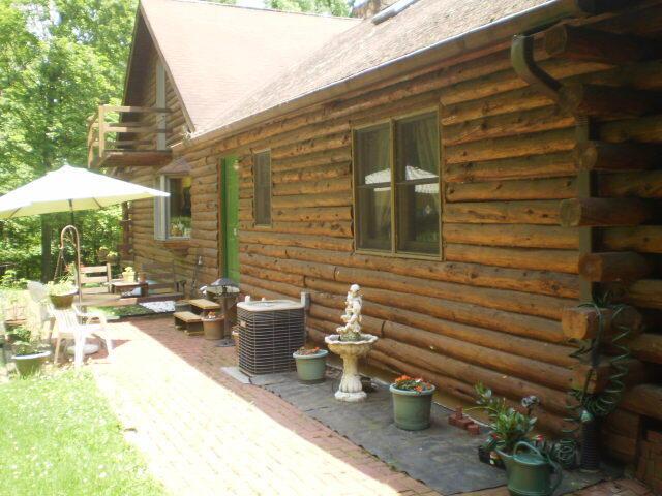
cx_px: 331
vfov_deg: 39.7
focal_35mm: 36
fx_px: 688
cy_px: 248
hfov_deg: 51.4
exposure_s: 1/125
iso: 64
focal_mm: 6.3
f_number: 3.1
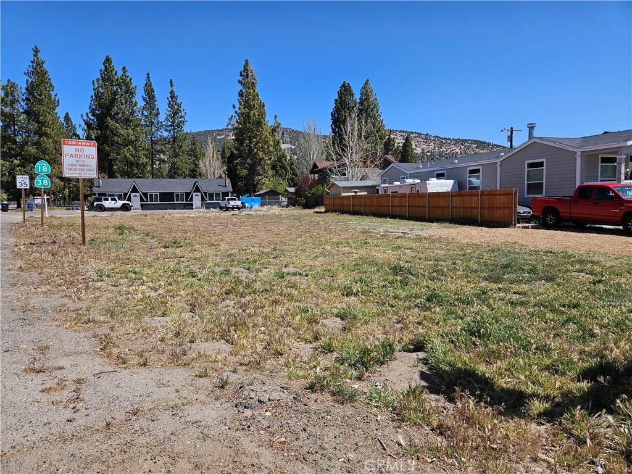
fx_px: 420
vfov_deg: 58.9
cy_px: 237
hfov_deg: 73.9
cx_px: 316
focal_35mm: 23
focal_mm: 5.4
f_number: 1.8
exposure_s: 1/1941
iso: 25
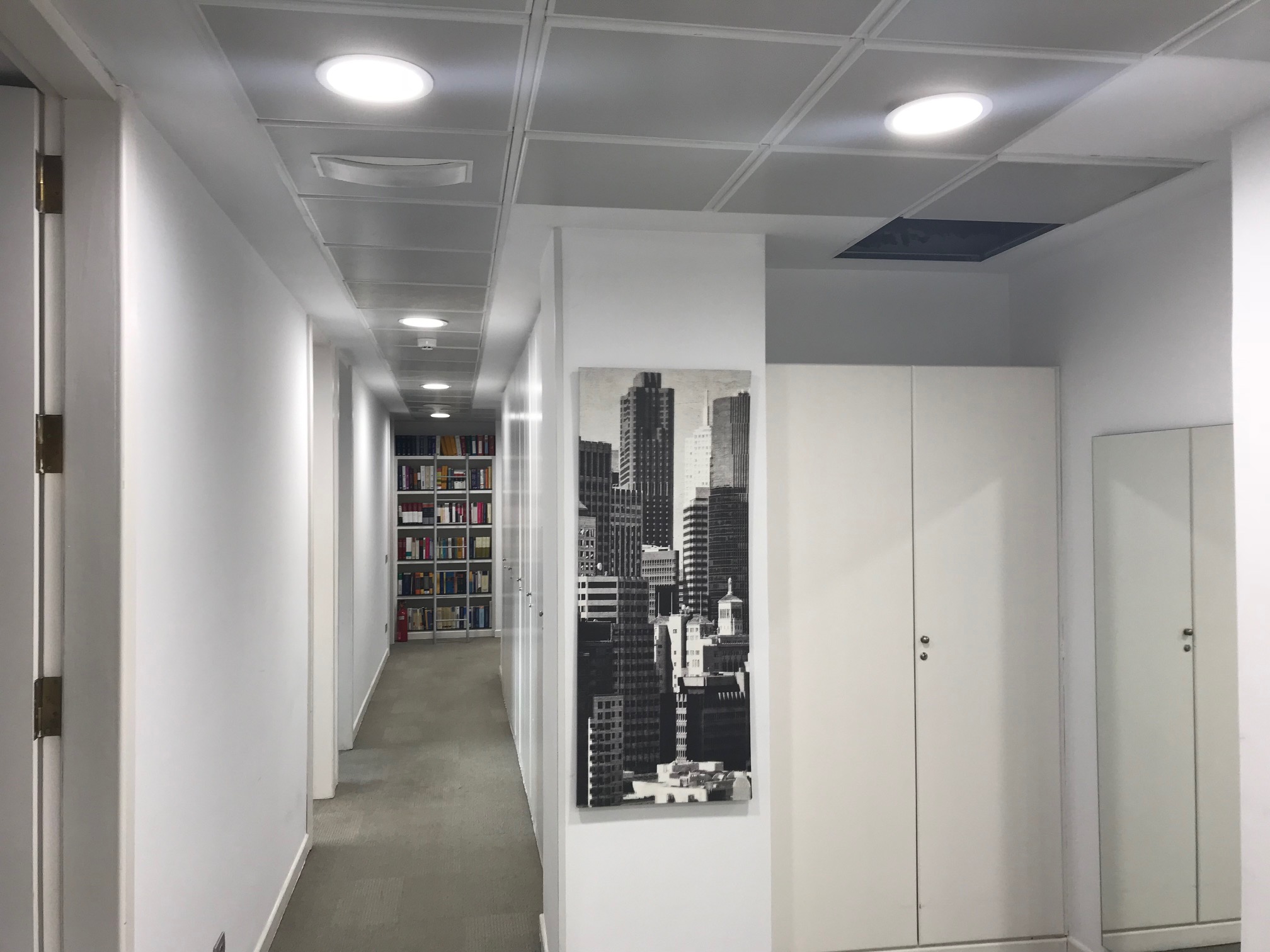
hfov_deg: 63.4
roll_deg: +0.7
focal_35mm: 28
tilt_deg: +0.3
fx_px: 1027
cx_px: 635
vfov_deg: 49.7
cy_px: 476
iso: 25
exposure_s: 1/50
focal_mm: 3.99
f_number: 1.8
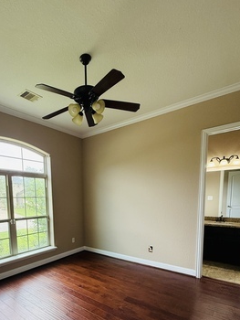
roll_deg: +0.6
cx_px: 82
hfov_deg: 64.5
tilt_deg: -5.8
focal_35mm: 20
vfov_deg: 78.6
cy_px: 218
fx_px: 185
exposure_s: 1/99
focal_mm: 2.22
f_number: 2.2
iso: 125
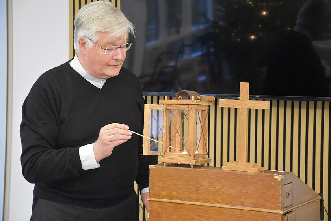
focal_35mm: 99
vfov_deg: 13.8
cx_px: 166
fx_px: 910
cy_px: 110
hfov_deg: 20.6
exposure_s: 1/60
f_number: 5
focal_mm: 66
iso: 4500
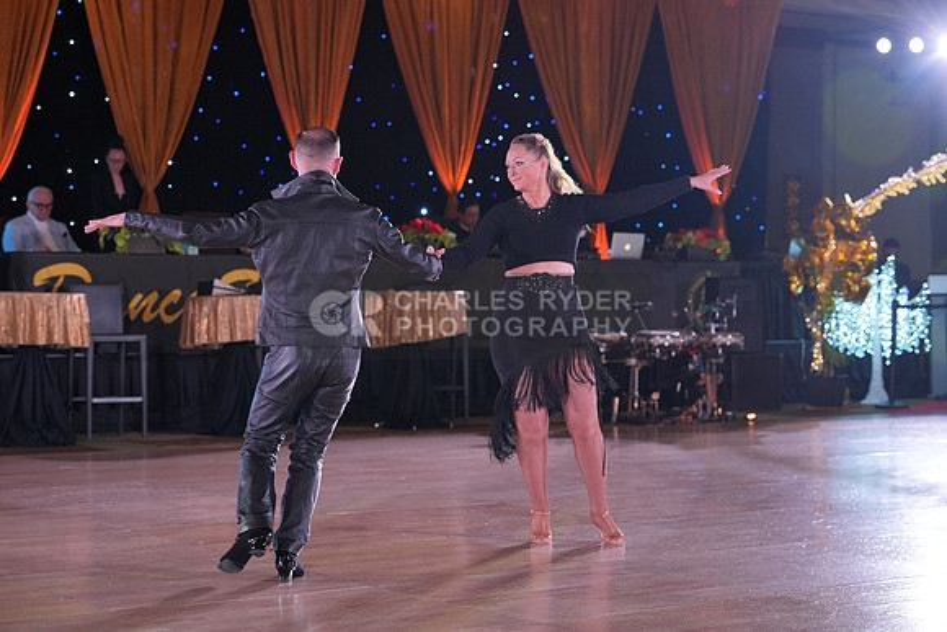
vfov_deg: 18.7
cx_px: 474
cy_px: 316
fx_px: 1921
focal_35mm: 73
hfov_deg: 27.7
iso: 1600
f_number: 4
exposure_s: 1/400
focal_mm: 73
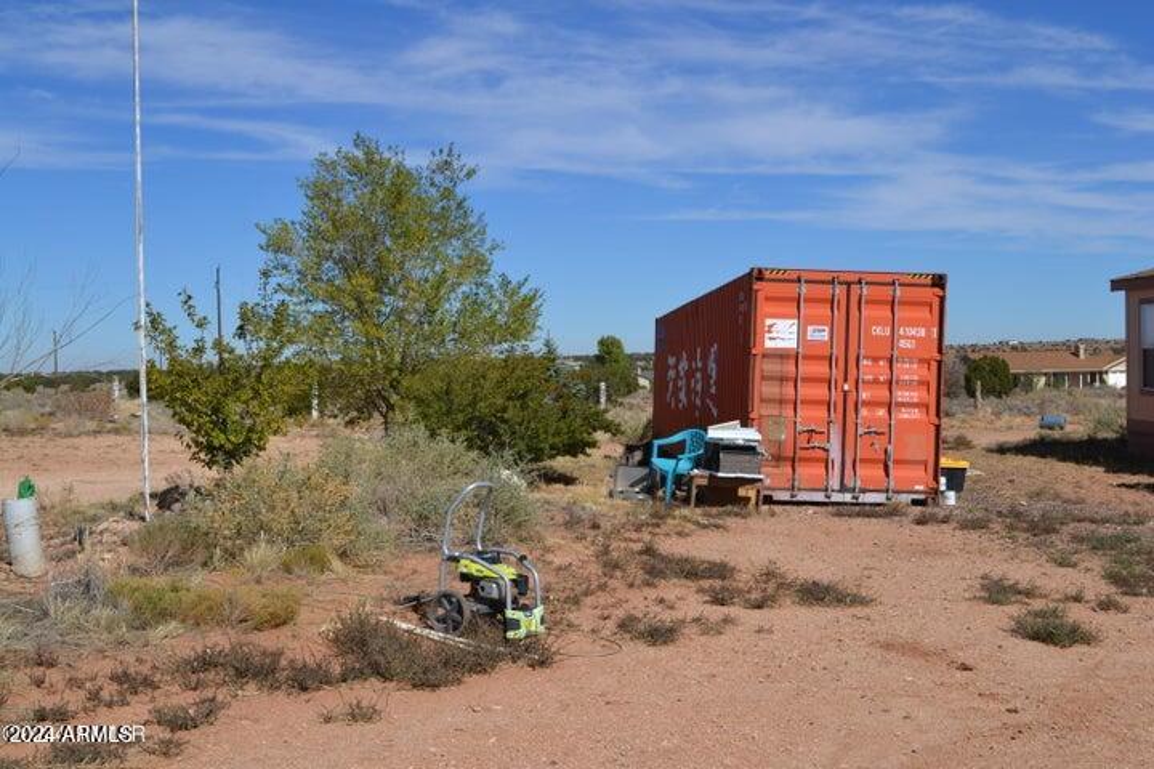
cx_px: 577
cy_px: 384
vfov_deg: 30.8
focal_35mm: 44
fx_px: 1394
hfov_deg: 45.0
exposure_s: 1/320
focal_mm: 29
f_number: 9
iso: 100
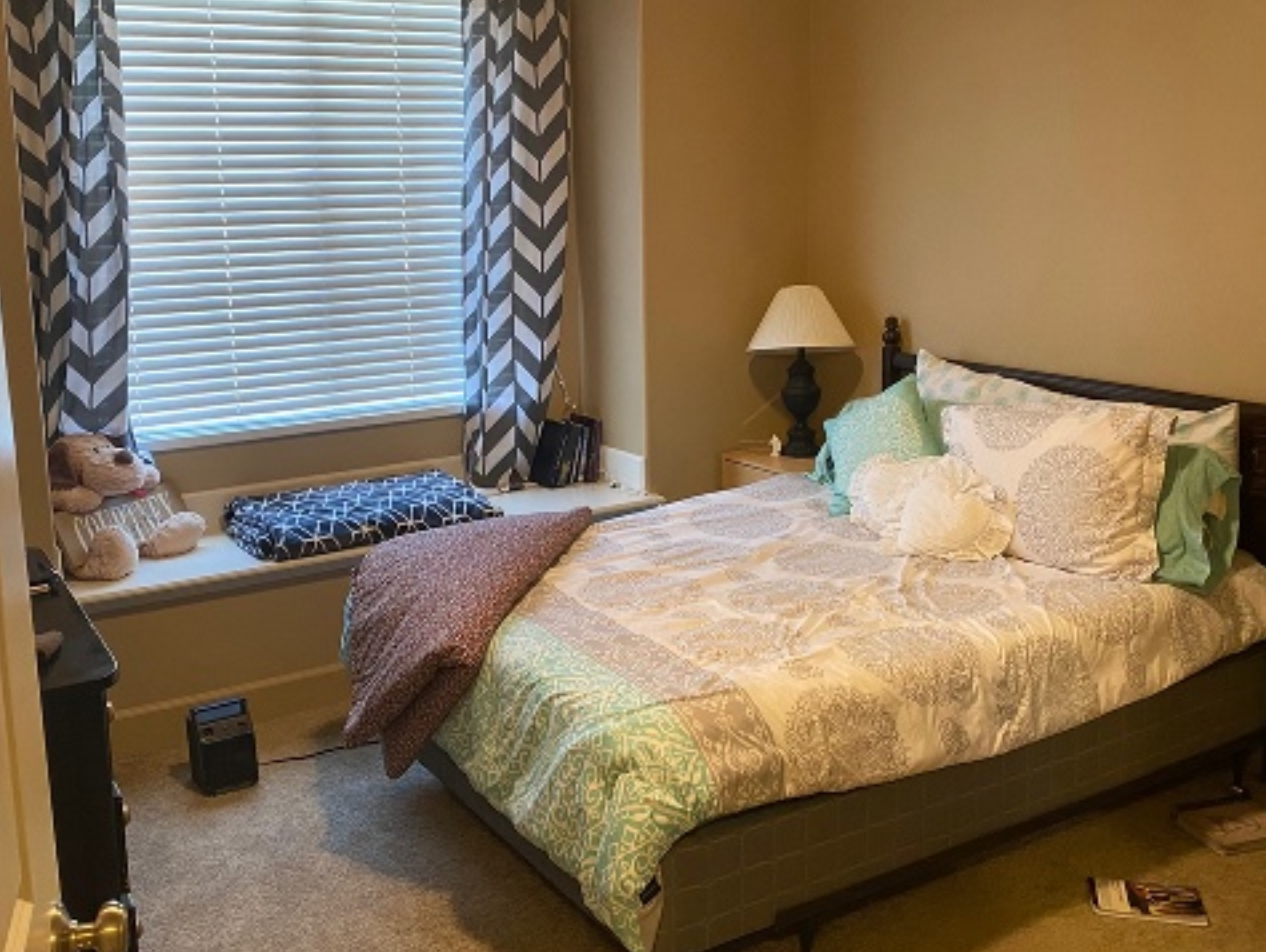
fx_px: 1281
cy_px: 405
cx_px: 573
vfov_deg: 40.6
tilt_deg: -9.5
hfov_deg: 52.5
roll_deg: +0.9
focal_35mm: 35
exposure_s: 1/60
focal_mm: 4.25
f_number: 1.8
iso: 320
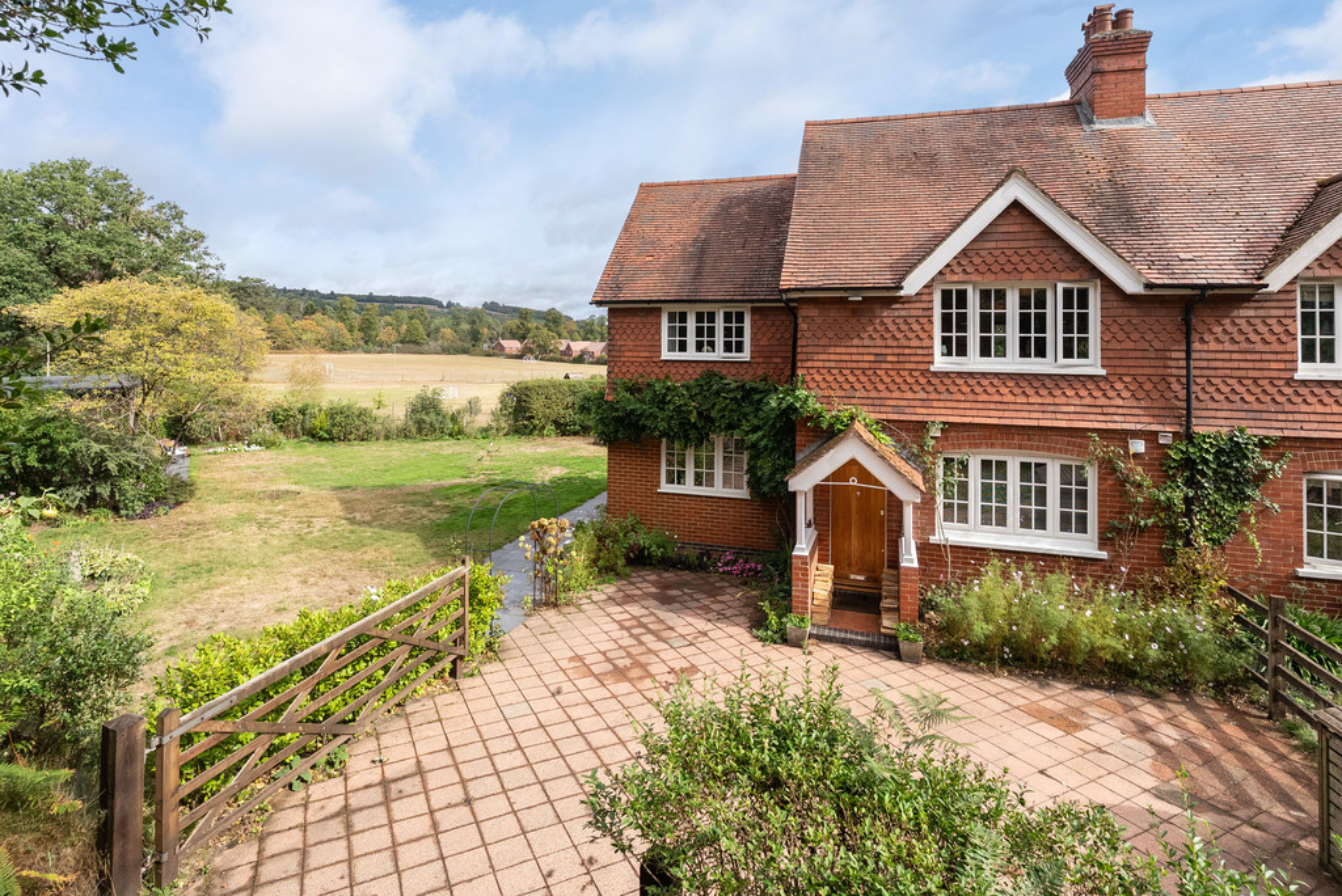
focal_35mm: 16
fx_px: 597
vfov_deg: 73.8
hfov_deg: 96.7
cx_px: 671
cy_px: 448
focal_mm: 16
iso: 1600
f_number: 7.1
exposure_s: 1/3200
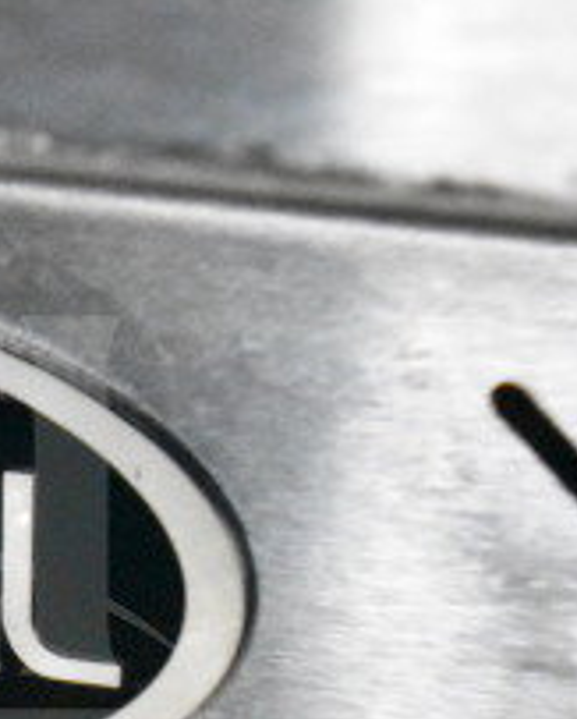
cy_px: 597
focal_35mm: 232
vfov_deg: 8.3
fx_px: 4950
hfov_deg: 6.6
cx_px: -198
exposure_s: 1/80
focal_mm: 55
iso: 25600
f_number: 5.6
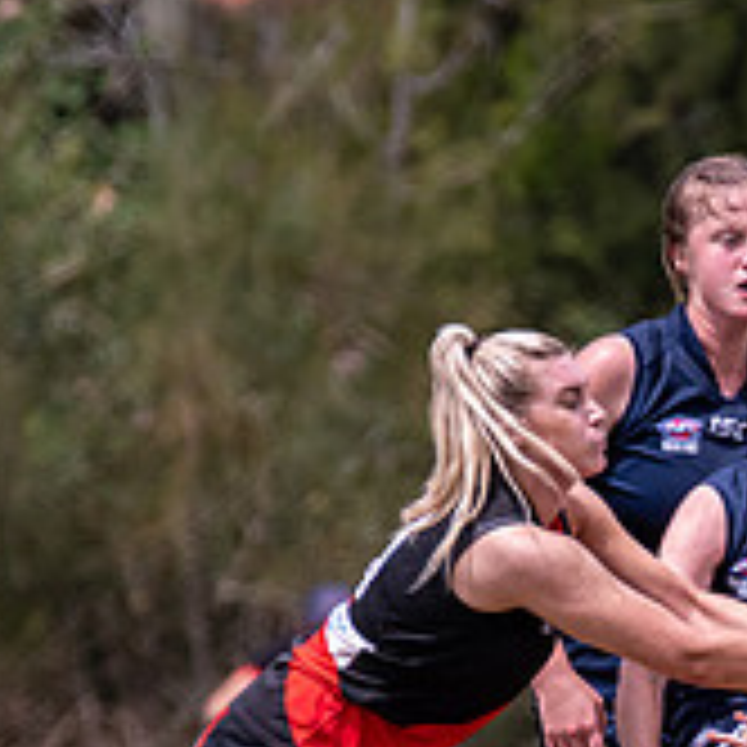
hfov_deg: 0.9
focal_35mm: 1864
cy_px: 724
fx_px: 45509
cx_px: 1073
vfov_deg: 0.9
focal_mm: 450
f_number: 6.3
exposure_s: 1/3200
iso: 800
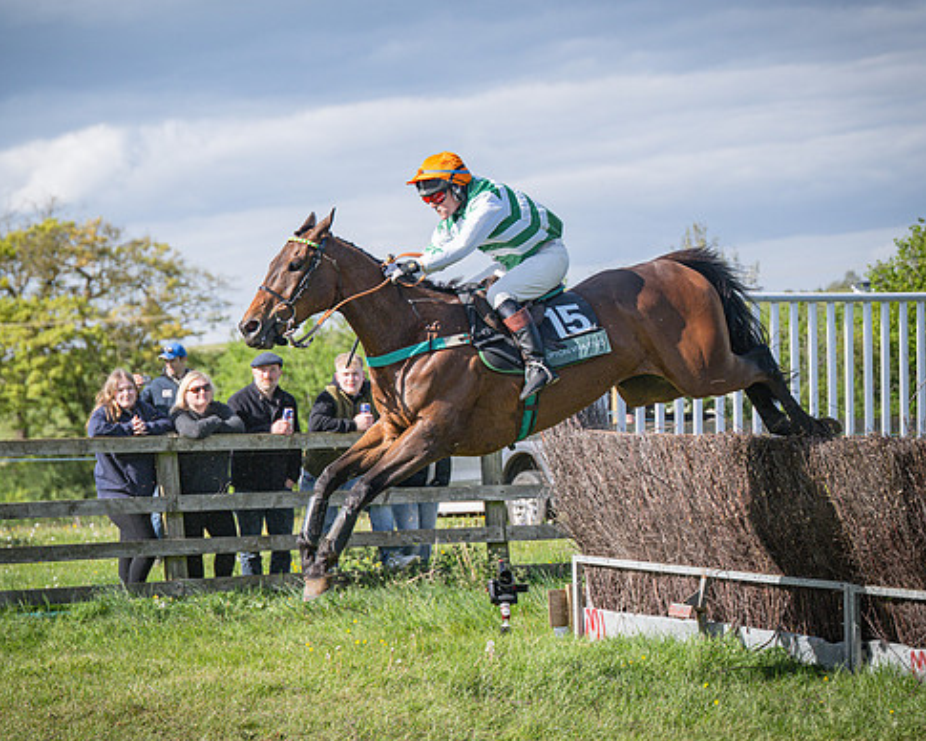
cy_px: 336
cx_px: 421
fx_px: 3508
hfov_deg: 15.0
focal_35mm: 128
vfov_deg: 12.1
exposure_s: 1/3200
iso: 400
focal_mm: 98
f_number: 4
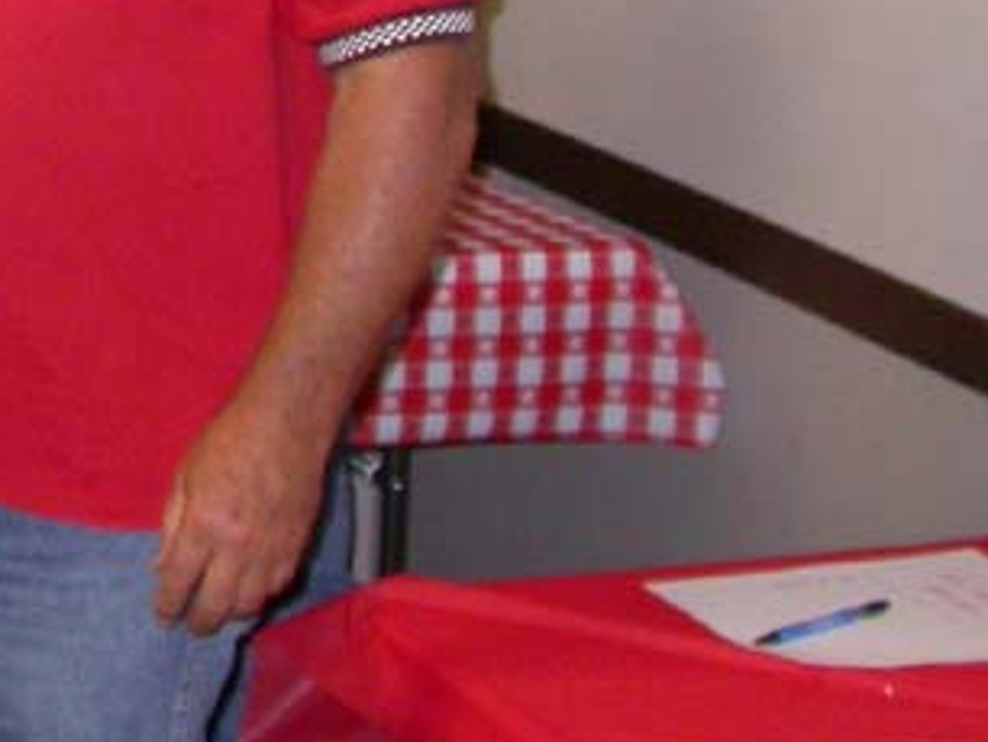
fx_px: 3628
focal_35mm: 127
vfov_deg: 11.1
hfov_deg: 14.7
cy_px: -455
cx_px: -355
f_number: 2.6
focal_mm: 7.85
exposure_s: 1/60
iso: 200
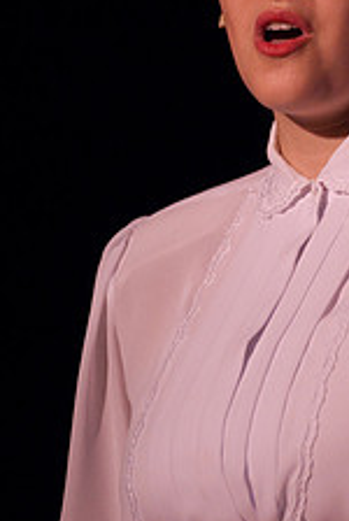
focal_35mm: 602
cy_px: 30
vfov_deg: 3.4
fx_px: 8726
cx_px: 329
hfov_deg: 2.3
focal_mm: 200
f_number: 2.8
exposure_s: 1/50
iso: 1000
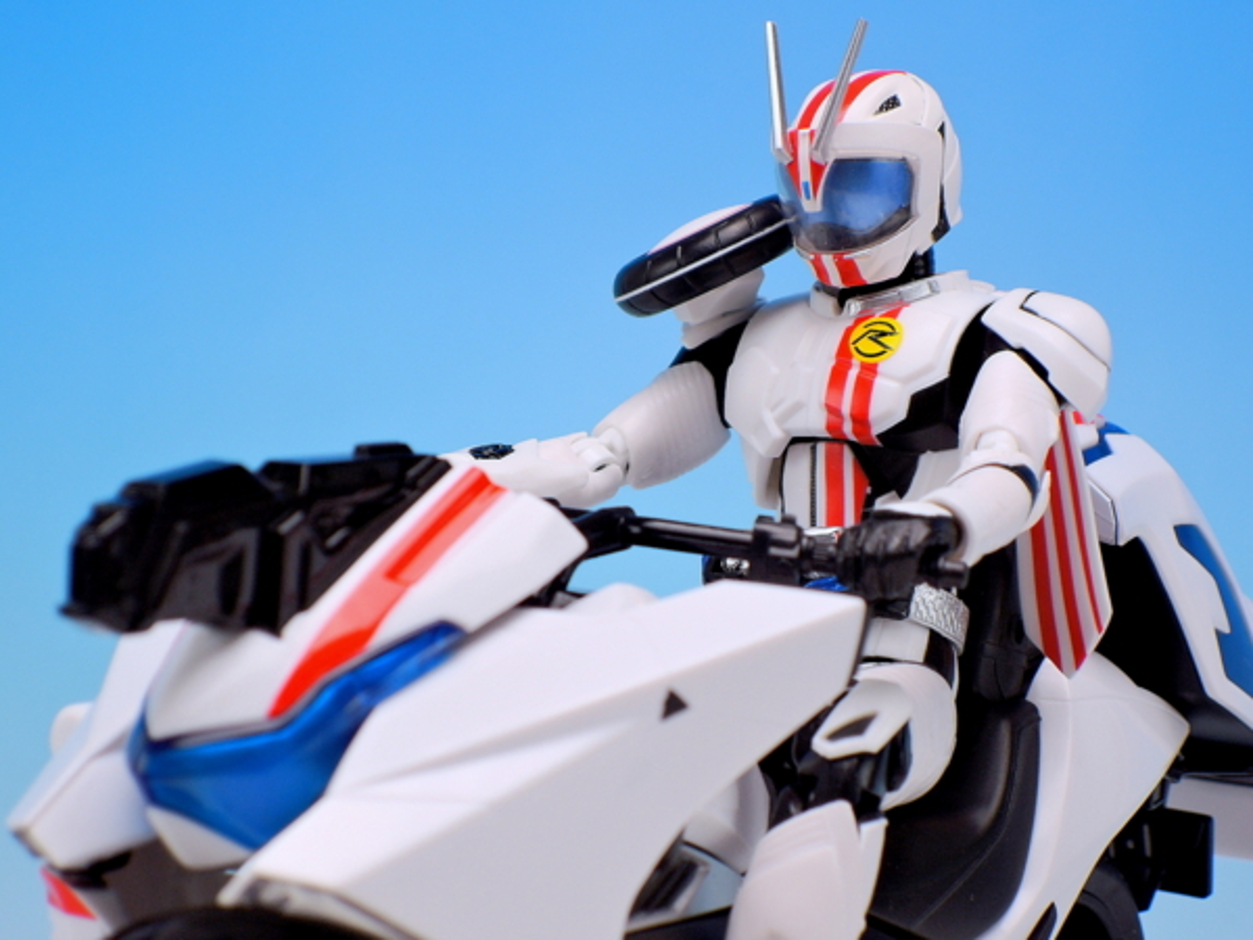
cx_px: 626
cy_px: 470
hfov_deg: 16.4
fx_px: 4344
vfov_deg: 12.3
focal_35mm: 120
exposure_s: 1/5
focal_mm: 25.5
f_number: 5.6
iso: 80
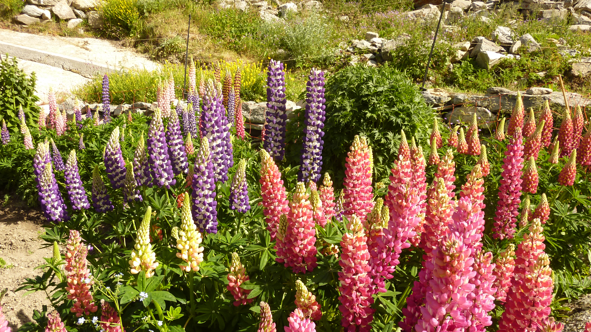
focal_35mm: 33
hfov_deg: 59.5
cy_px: 218
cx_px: 294
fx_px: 517
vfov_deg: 35.3
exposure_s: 1/320
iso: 80
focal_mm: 5
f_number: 4
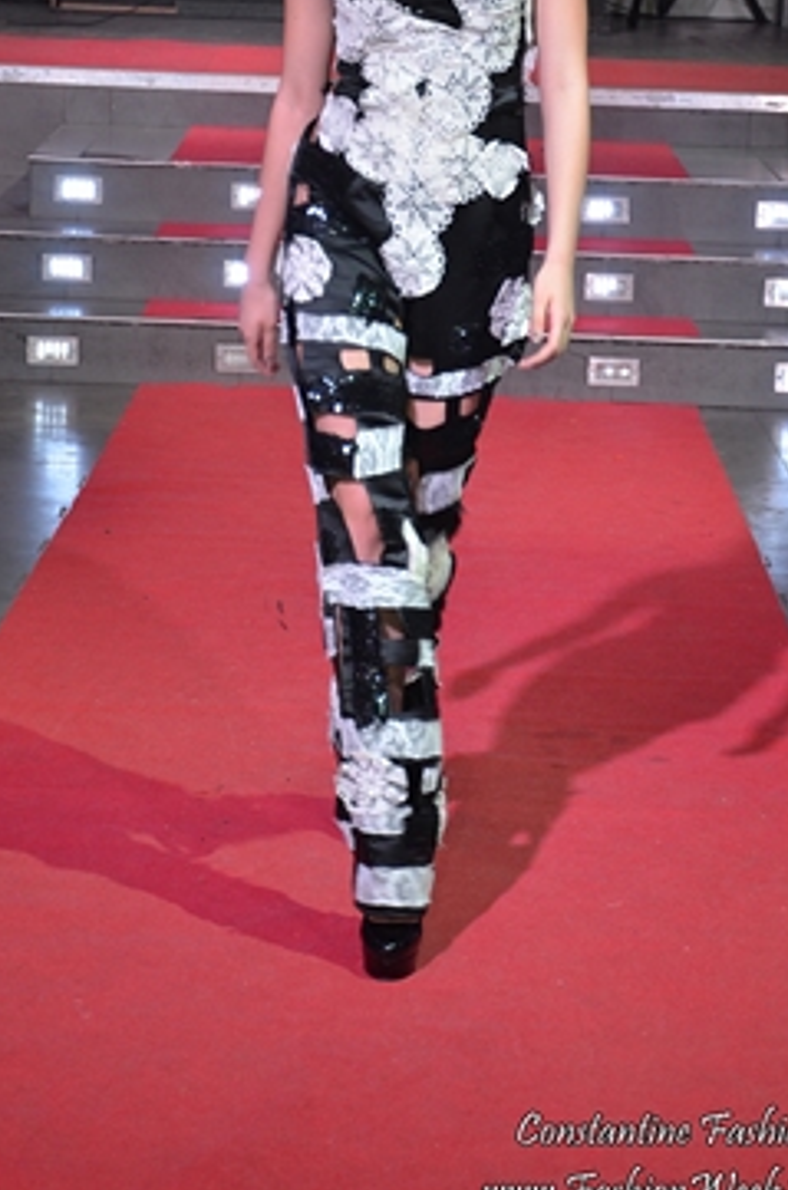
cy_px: 382
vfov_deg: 18.9
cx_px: 402
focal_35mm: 108
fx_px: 3563
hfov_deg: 12.6
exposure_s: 1/60
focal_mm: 50
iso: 640
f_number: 5
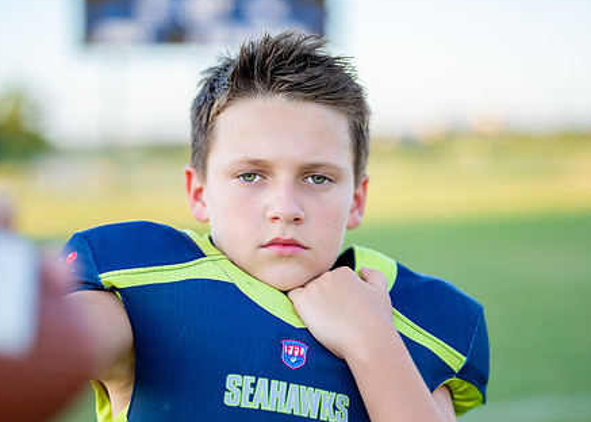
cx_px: 294
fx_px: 1192
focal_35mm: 71
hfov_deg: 27.9
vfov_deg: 20.1
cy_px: 248
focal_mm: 50
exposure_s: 1/2000
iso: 160
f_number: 1.2
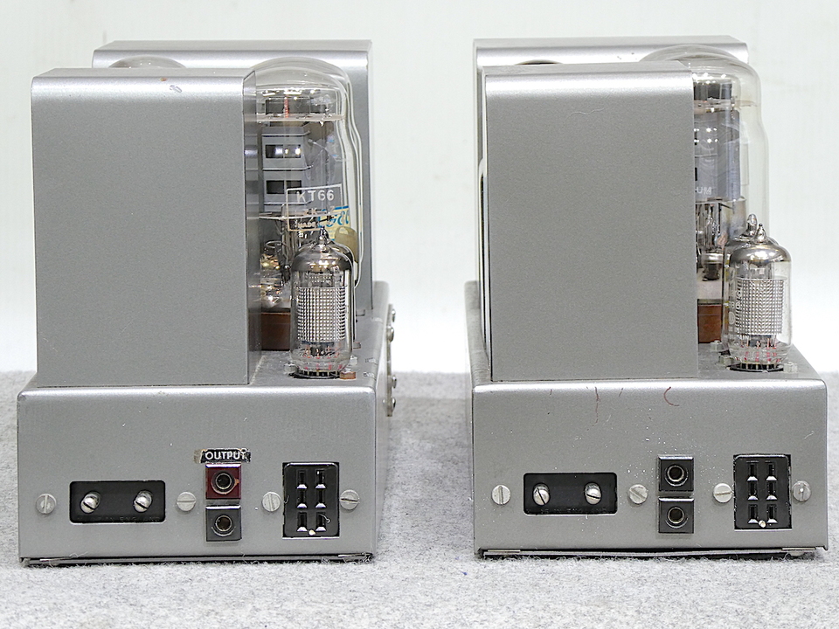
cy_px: 314
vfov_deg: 11.0
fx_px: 3272
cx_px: 420
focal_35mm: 135
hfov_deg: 14.6
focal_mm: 24.2
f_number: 5.3
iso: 200
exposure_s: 1/5
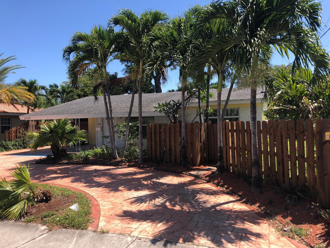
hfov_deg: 63.4
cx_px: 165
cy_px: 124
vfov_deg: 49.7
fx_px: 267
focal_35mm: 28
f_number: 1.8
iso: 20
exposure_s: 1/972
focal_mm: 3.99
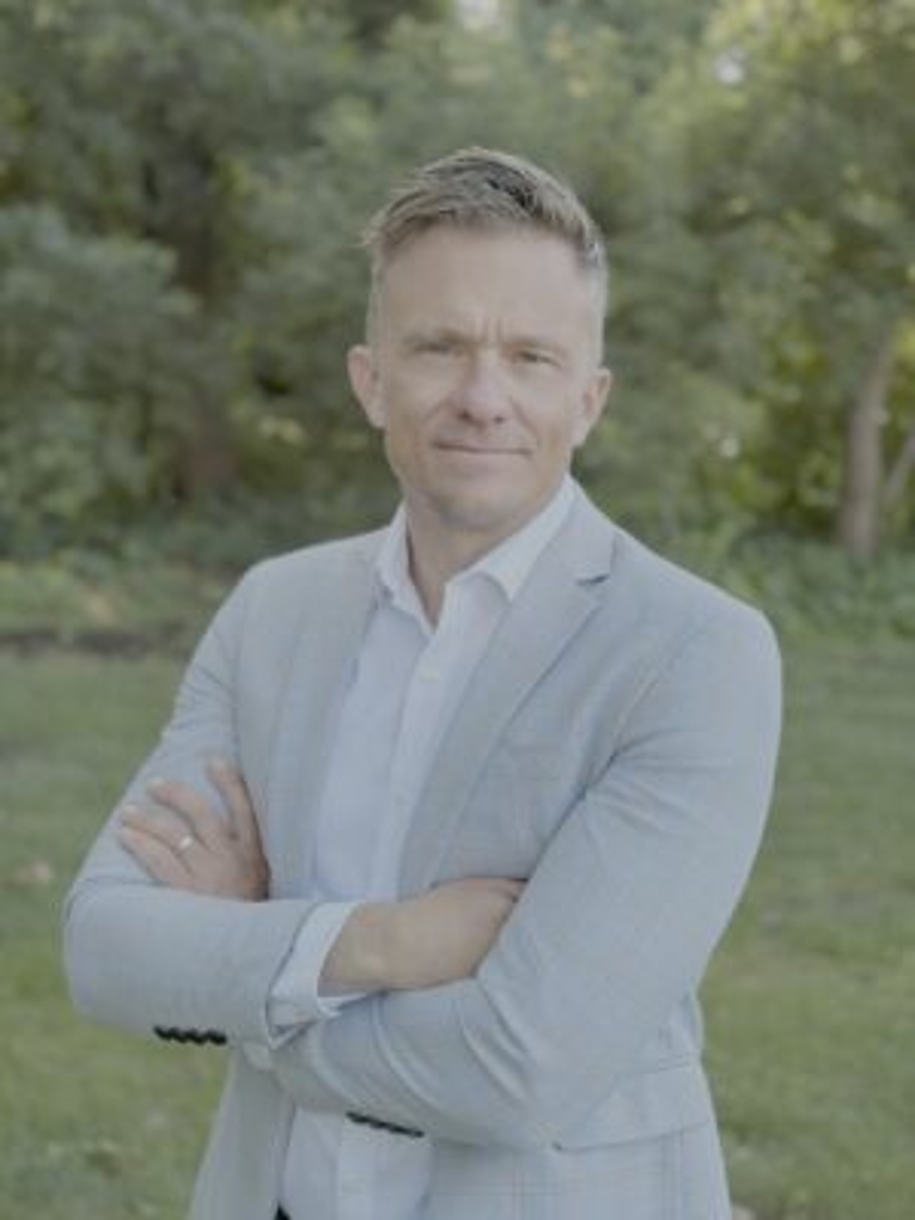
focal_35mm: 52
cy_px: 610
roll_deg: -1.8
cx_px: 458
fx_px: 1833
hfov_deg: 28.0
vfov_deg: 36.8
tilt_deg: -5.5
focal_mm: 5.96
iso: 40
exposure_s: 1/121
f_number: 1.6
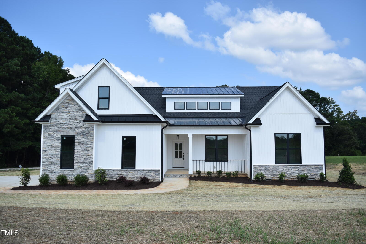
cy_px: 122
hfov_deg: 61.9
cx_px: 183
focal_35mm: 30
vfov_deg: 43.6
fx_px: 305
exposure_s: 1/800
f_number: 4.5
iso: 100
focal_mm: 20
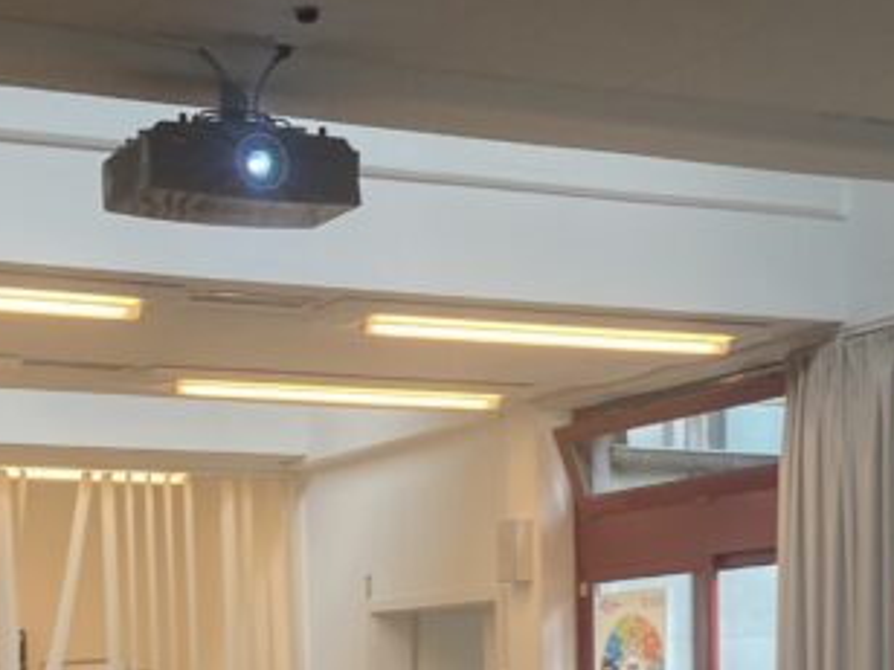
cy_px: 905
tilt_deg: -3.8
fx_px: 2402
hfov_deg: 21.1
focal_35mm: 93
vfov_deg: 15.1
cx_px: 511
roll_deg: +1.1
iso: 64
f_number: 1.8
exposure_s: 1/60
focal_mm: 3.99
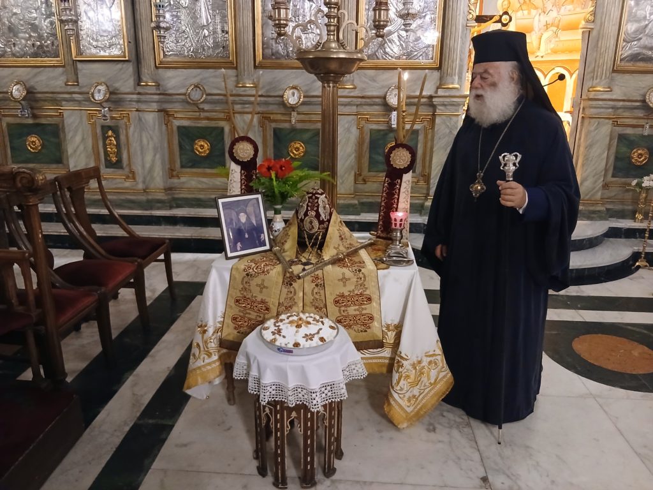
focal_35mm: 26
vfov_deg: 53.1
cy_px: 245
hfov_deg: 67.3
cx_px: 326
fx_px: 490
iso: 640
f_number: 1.8
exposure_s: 1/20
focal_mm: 3.98
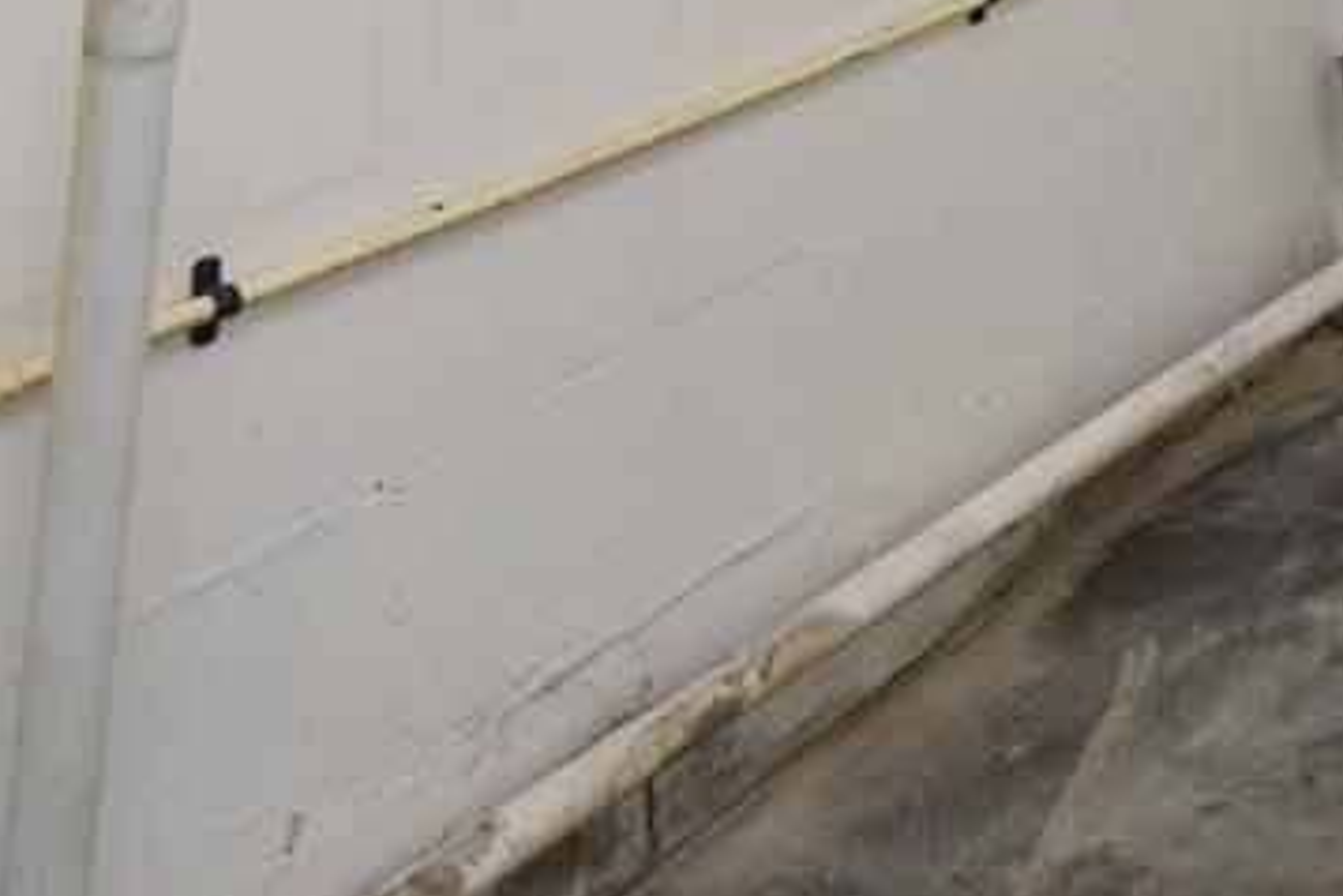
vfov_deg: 17.6
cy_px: -555
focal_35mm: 67
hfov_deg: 24.6
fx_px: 2500
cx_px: 1913
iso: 250
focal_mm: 10
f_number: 4
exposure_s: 1/60
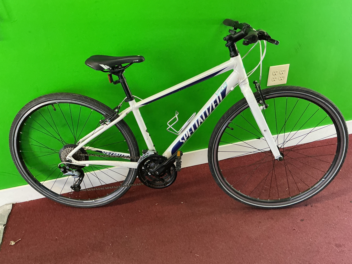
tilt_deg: -34.7
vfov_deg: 48.2
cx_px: 176
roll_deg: +3.9
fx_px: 295
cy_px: 132
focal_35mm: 29
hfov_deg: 61.7
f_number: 1.8
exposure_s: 1/60
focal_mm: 3
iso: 250
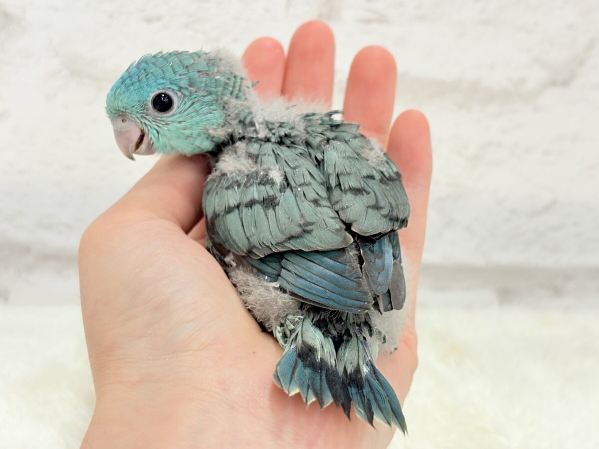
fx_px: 900
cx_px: 300
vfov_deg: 28.0
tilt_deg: -16.5
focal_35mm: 52
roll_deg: -2.5
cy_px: 224
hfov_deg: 36.8
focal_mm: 5.96
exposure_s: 1/50
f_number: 1.6
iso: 50
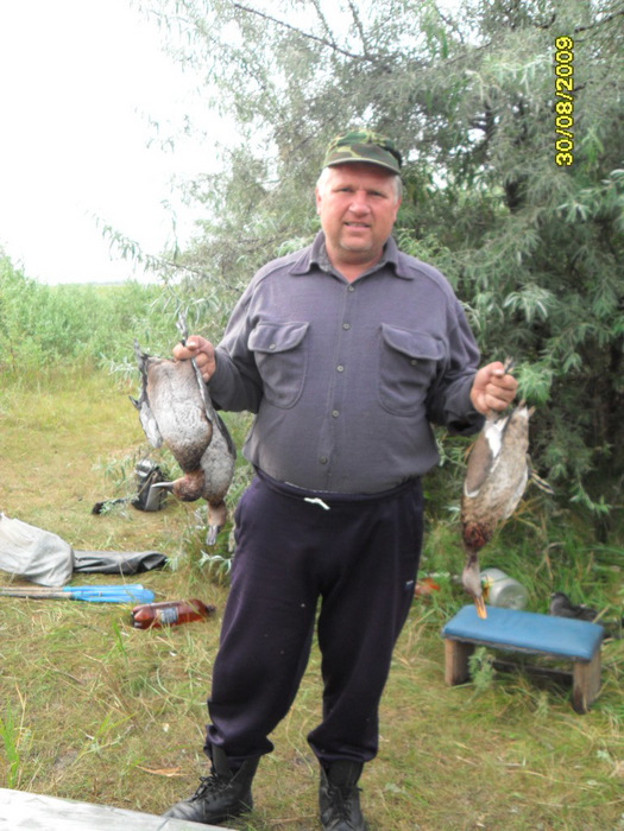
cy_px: 416
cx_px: 312
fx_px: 841
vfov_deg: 52.6
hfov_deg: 40.7
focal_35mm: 35
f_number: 2.8
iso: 100
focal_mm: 6.2
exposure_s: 1/180
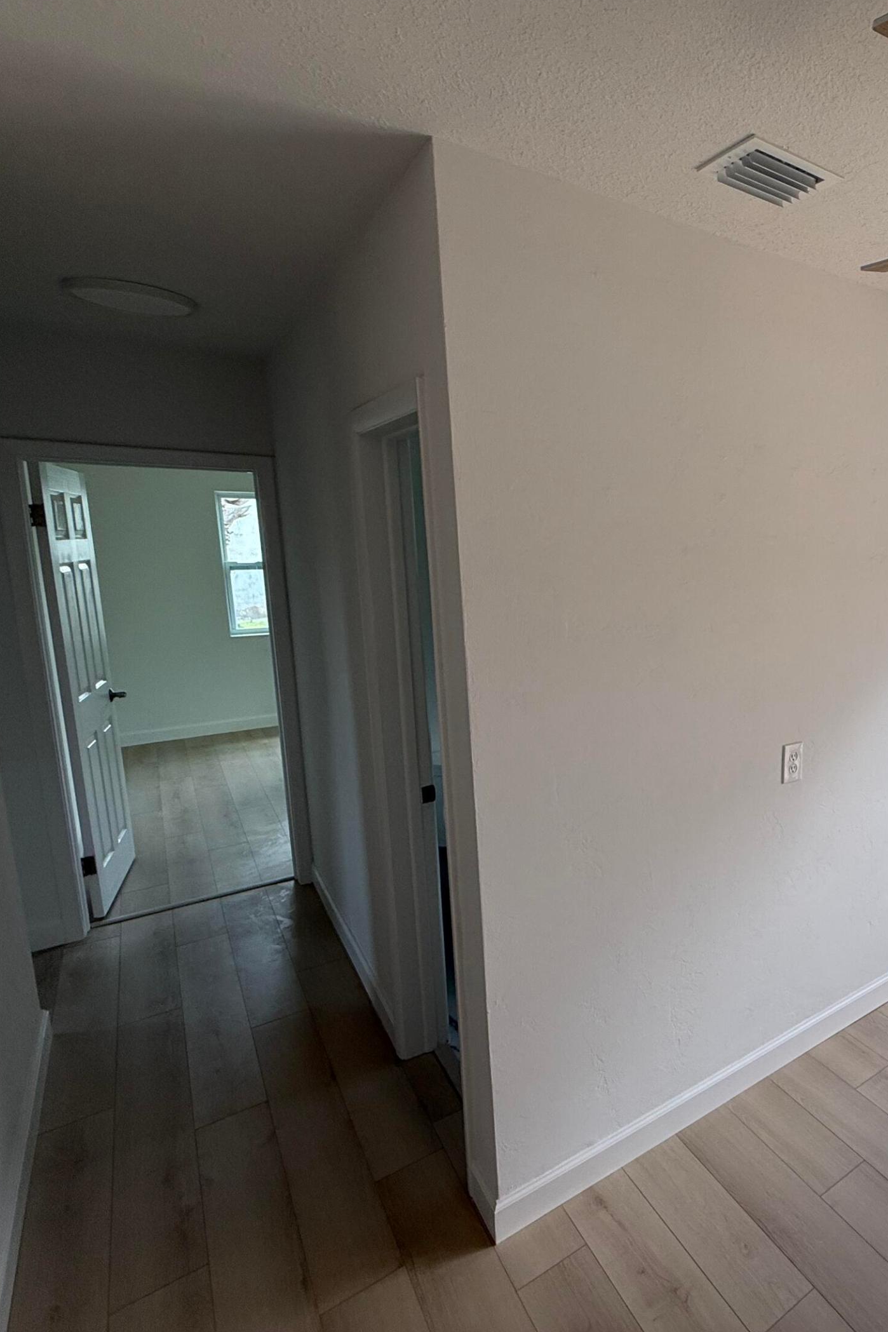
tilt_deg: -8.0
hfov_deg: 54.2
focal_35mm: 20
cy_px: 656
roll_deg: -0.9
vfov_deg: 84.0
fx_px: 740
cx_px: 795
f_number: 2.2
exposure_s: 1/143
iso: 80
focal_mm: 2.22
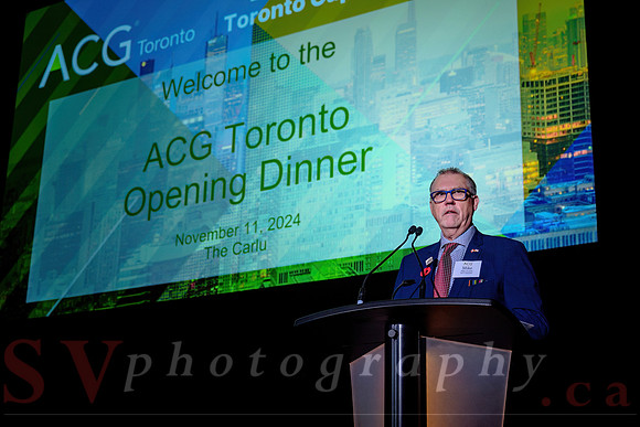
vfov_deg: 25.0
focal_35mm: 54
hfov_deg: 36.8
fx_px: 962
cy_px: 225
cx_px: 342
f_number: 3.5
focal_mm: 50
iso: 800
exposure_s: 1/100
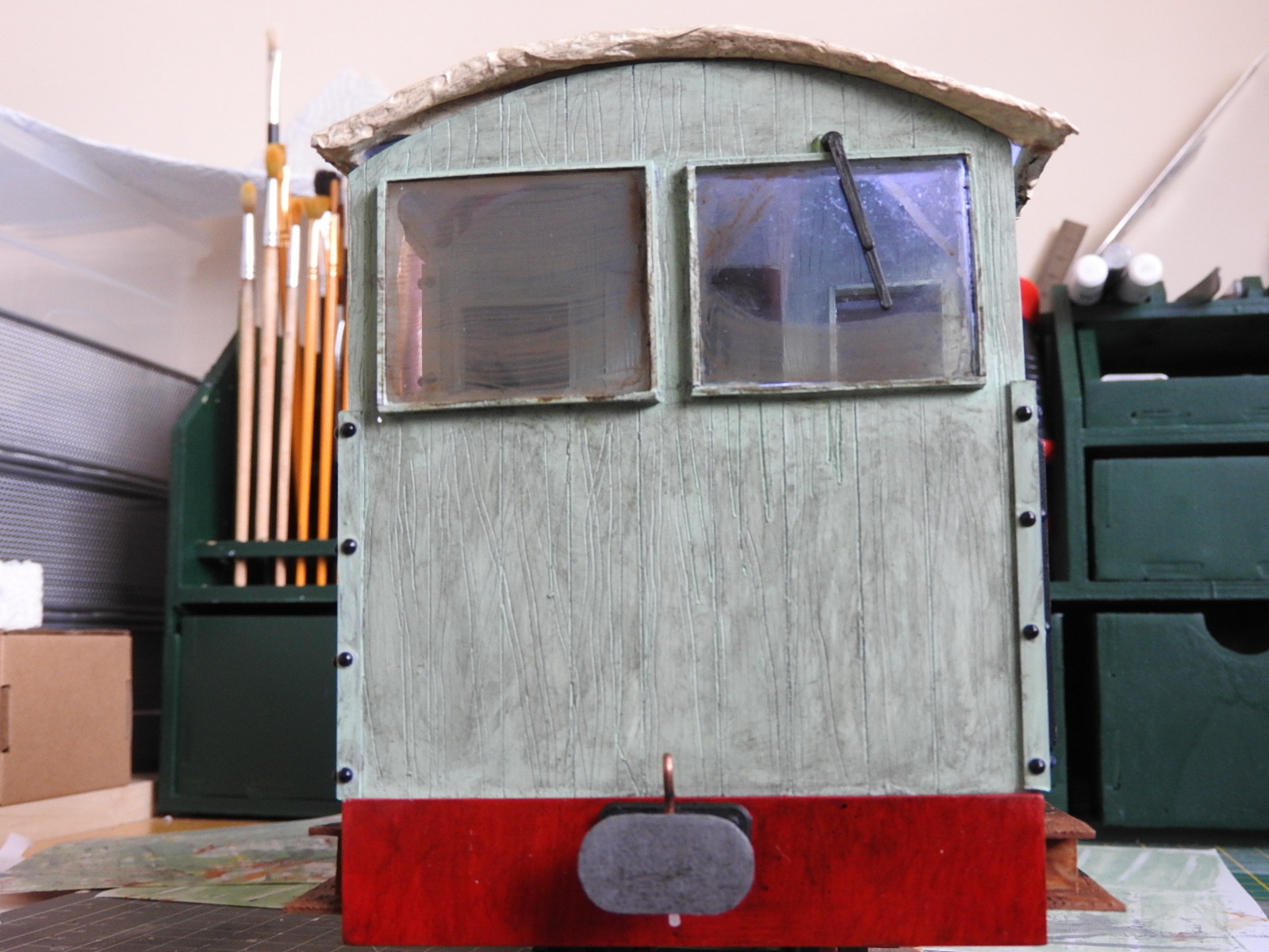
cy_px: 476
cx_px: 634
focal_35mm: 40
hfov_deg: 46.8
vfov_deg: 36.0
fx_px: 1466
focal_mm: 7.2
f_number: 3.8
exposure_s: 1/30
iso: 280
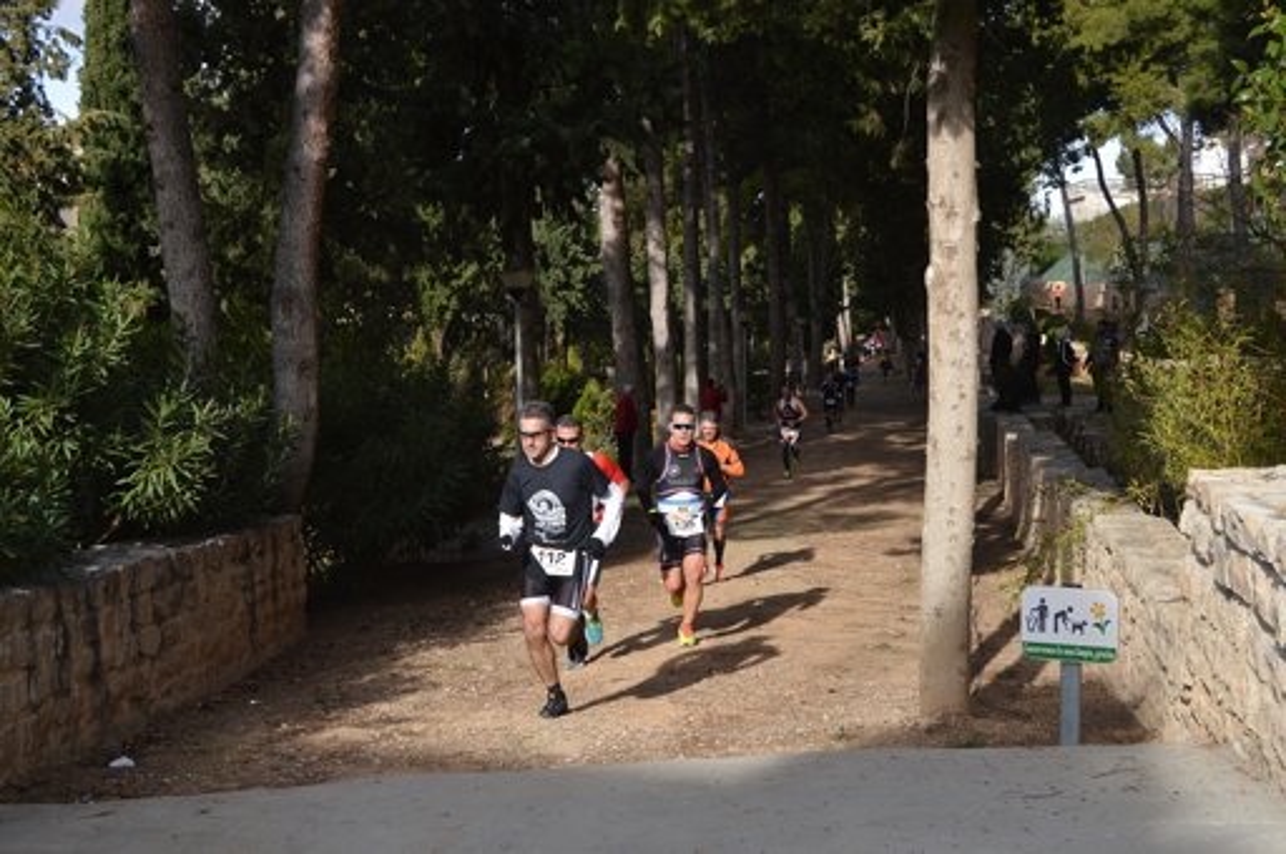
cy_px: 427
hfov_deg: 43.7
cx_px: 643
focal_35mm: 45
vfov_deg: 29.8
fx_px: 1605
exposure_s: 1/200
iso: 100
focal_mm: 30
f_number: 7.1
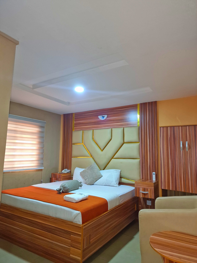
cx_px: 98
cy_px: 132
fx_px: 175
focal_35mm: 23
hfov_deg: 58.9
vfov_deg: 73.9
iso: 1000
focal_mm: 6.4
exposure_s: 1/100
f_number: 1.8
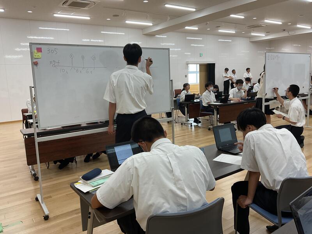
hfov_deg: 61.7
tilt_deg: -7.4
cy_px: 117
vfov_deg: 48.2
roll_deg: +3.3
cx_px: 156
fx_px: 261
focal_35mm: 29
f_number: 1.8
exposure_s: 1/120
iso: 50
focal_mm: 3
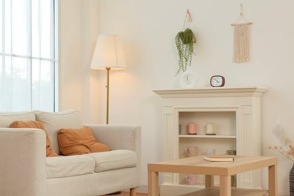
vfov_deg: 18.9
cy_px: 104
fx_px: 588
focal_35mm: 72
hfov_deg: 28.1
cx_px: 125
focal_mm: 31
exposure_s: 1/320
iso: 400
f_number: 4
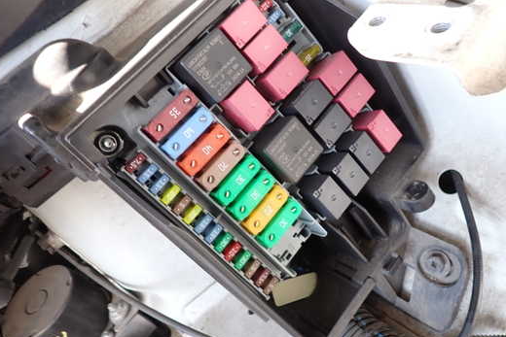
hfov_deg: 61.7
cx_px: 284
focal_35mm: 30
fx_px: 422
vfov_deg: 43.6
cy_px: 155
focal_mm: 4.5
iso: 100
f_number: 2
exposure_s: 1/80
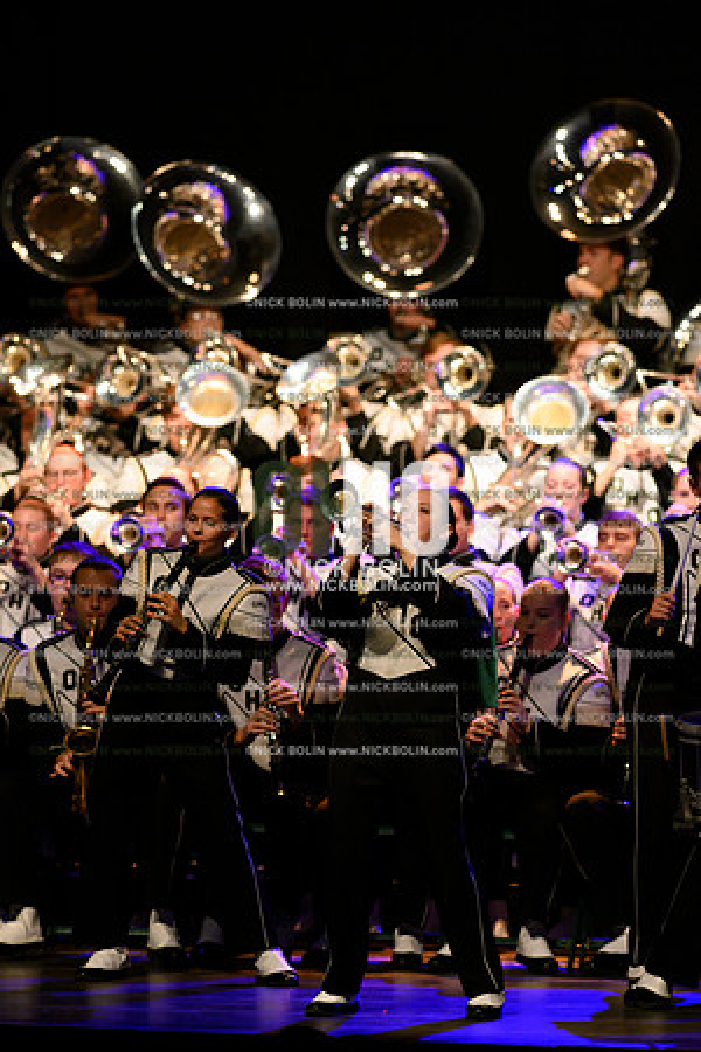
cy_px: 526
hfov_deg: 4.6
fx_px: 8762
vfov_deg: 6.9
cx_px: 350
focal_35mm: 300
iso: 6400
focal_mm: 300
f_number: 4
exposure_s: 1/500
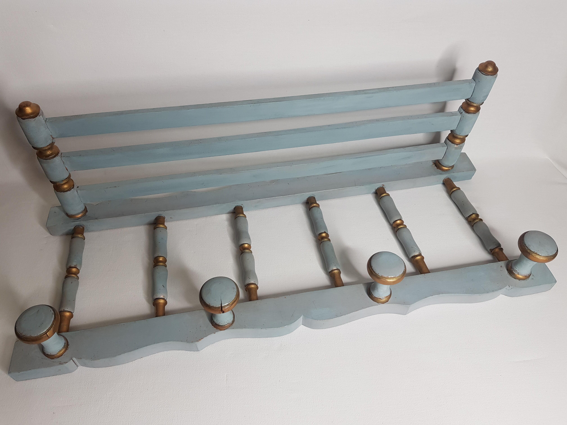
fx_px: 426
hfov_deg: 67.3
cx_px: 284
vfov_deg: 53.1
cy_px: 212
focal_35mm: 26
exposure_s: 1/50
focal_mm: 4.2
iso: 64
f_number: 1.7
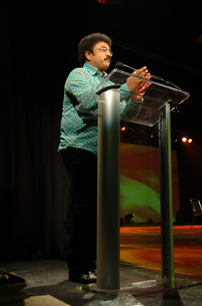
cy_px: 153
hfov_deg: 29.7
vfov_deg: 43.7
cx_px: 101
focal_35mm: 45
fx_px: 381
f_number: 2.8
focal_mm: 30
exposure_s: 1/100
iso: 400
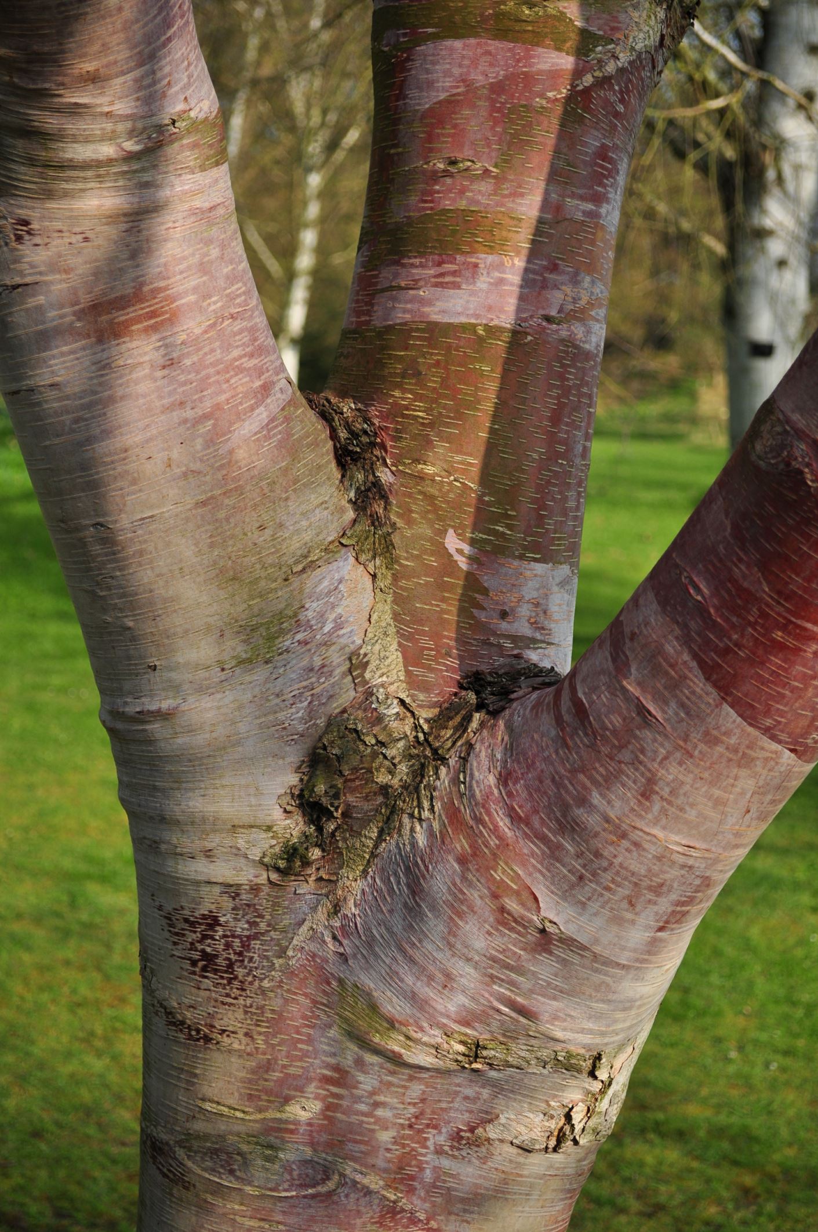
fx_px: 2153
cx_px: 409
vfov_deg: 31.9
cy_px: 616
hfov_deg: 21.5
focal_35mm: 63
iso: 200
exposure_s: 1/800
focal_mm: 42
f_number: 5.3
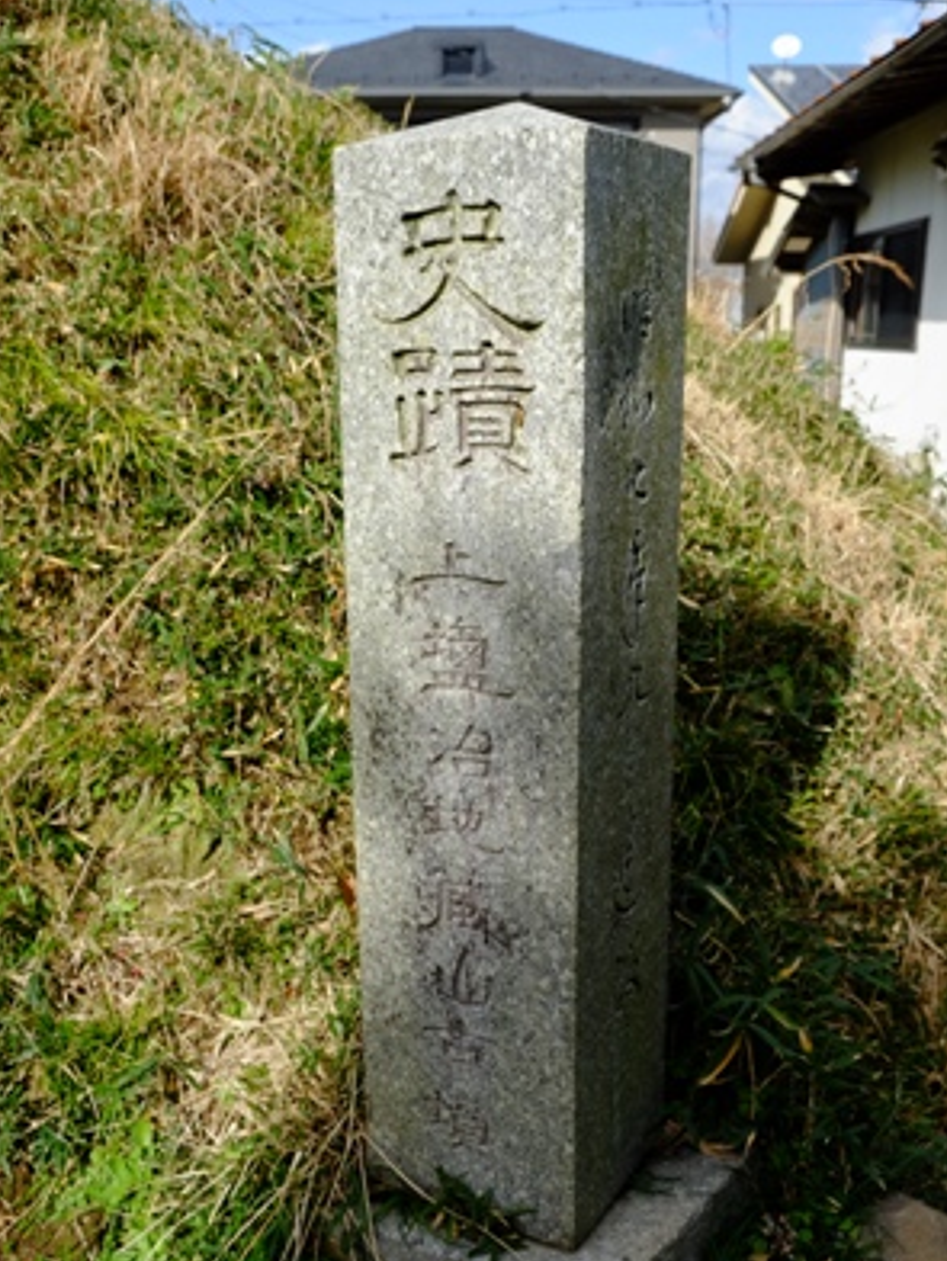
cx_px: 470
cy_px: 648
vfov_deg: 53.9
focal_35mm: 34
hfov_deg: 41.8
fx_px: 1240
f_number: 5.6
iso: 400
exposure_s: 1/900
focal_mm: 20.5
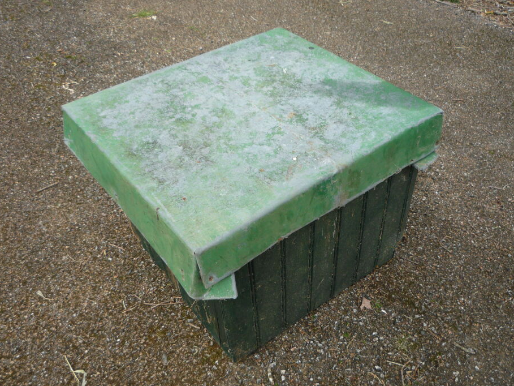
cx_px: 258
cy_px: 199
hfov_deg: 55.3
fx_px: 490
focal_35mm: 33
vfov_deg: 43.0
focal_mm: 5.2
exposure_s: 1/100
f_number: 3.5
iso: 100
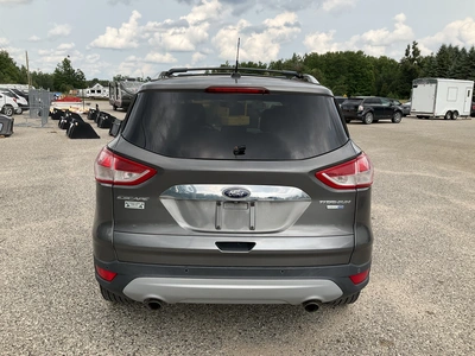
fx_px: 398
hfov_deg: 61.7
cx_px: 238
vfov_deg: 48.2
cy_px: 178
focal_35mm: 29
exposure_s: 1/1015
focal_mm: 3
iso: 25
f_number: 1.8
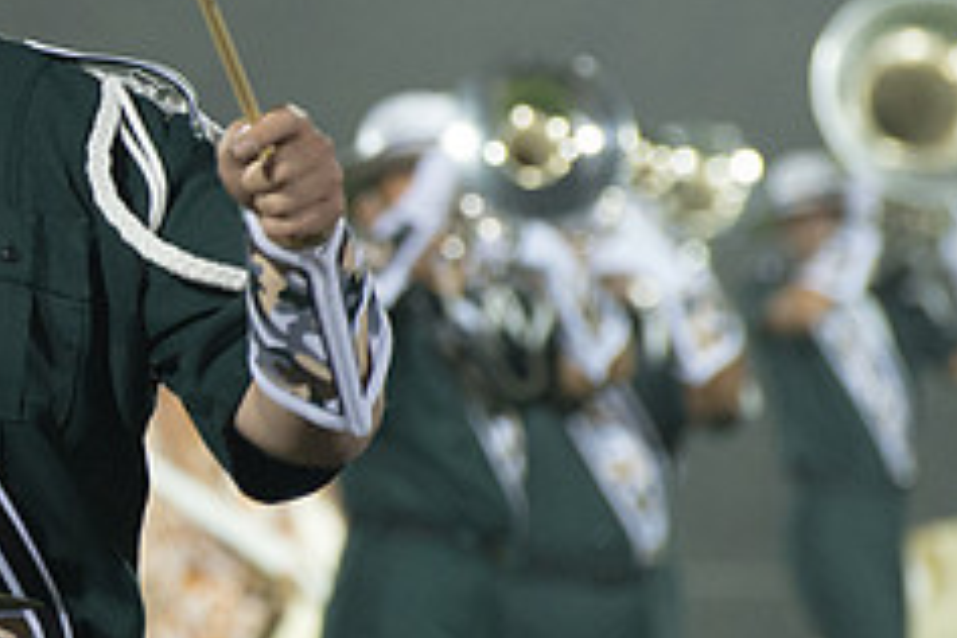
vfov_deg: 3.1
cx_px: -142
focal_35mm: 449
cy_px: 202
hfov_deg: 4.6
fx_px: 11935
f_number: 4.8
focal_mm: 155
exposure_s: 1/160
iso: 5000
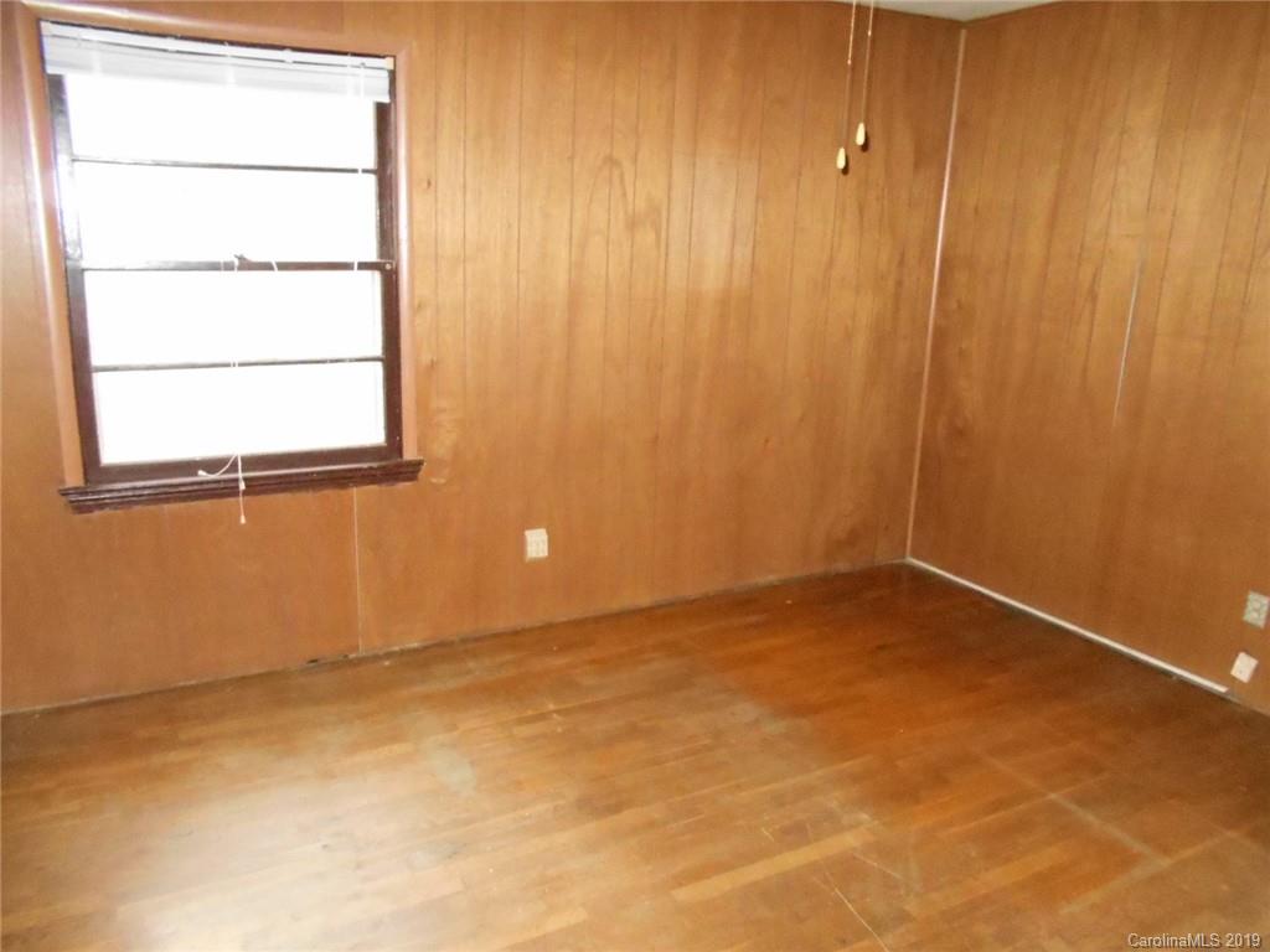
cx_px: 635
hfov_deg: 67.3
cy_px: 476
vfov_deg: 53.1
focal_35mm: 26
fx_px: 954
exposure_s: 1/25
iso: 1250
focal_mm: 4.6
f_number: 3.2
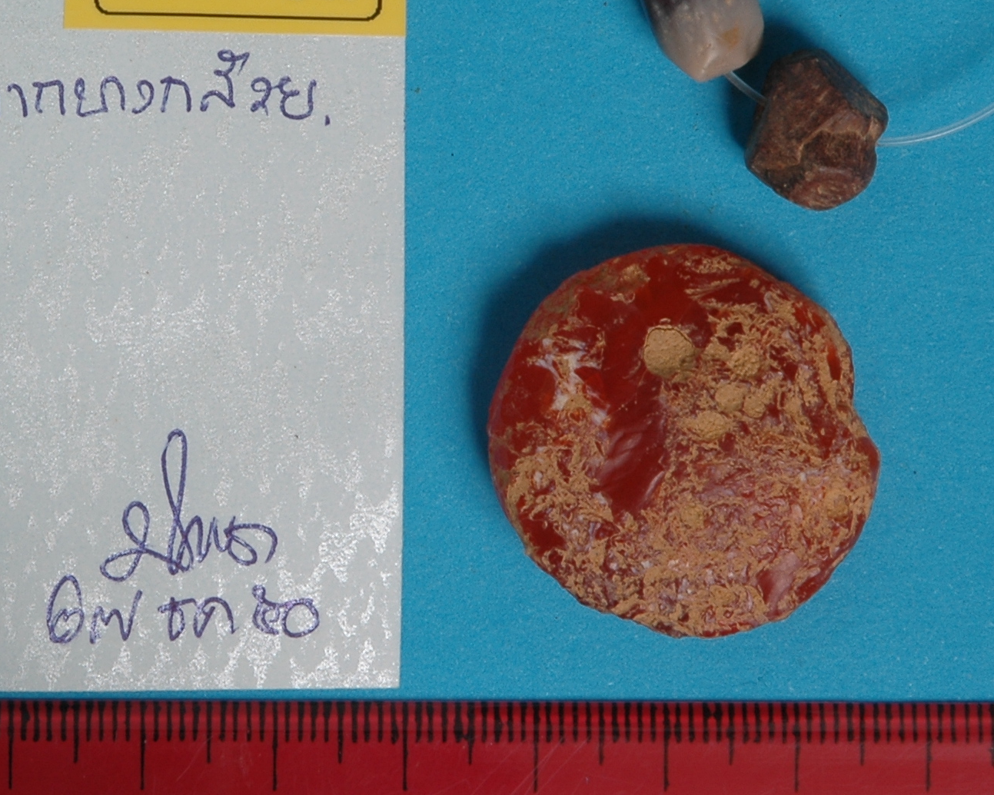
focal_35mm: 229
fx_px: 6738
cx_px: 106
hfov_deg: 8.4
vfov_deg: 6.7
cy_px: 88
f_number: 29
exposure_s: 1/10
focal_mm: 70
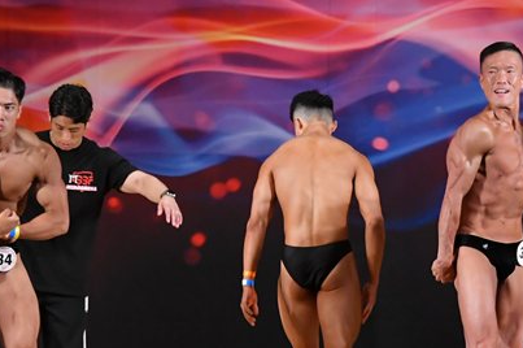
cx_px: 262
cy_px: 179
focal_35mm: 302
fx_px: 4384
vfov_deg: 4.5
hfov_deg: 6.8
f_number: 5.6
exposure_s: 1/400
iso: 3200
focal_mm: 105
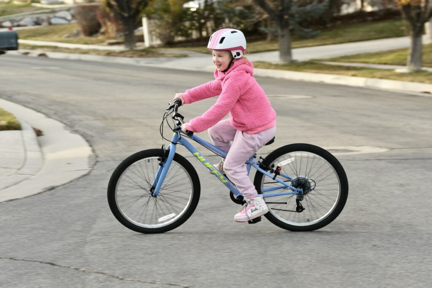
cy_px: 144
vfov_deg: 12.8
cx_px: 216
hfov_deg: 19.1
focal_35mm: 107
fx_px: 1284
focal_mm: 71.5
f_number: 3.6
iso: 125
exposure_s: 1/200
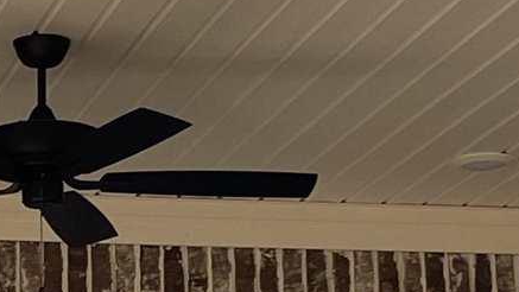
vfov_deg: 6.0
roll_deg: +0.6
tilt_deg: +6.3
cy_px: 496
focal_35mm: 199
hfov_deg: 10.6
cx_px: -128
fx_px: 2739
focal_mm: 4.2
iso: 32
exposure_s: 1/2174
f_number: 1.6
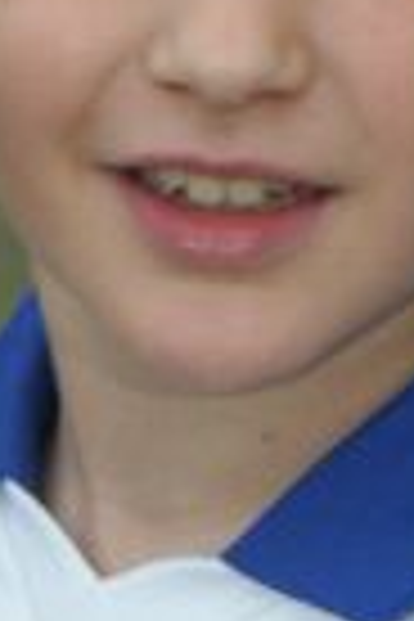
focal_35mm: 471
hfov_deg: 2.9
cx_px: 153
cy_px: 223
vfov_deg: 4.4
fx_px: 8124
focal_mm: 28.97
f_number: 3.5
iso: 200
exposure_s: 1/125
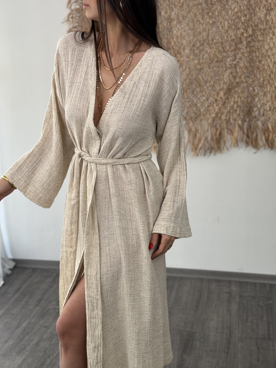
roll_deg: +0.5
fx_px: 510
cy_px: 184
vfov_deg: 39.7
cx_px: 138
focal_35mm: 48
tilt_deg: -15.2
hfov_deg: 30.3
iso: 50
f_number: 1.78
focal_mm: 6.76
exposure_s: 1/136
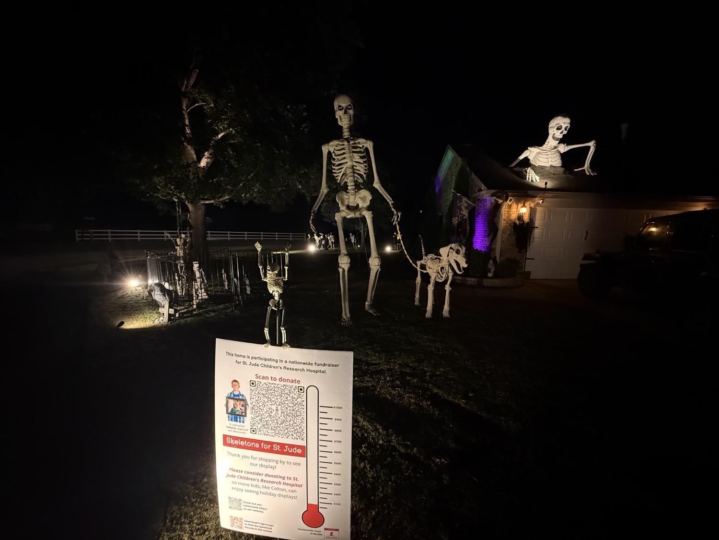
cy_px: 270
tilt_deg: -7.2
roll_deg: -1.4
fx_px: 291
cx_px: 360
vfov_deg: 85.7
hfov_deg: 102.1
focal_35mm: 14
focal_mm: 2.22
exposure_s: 1/30
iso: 1250
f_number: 2.2
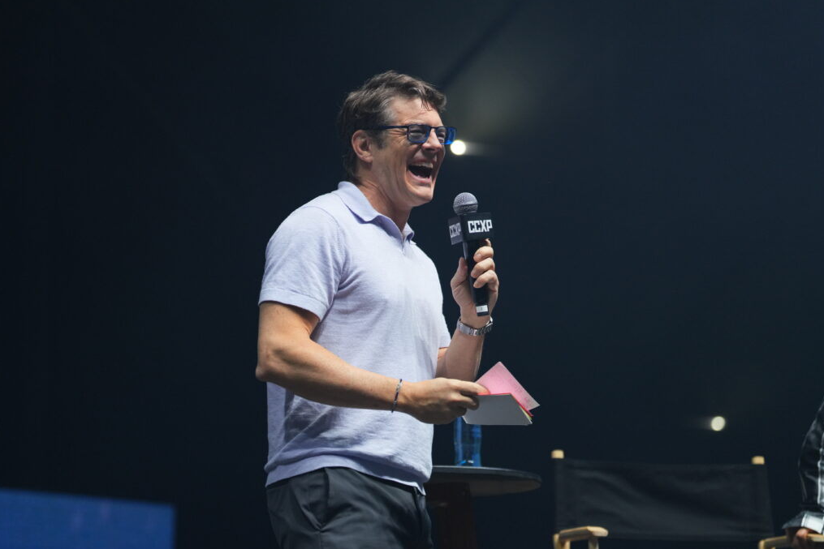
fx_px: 2655
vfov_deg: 11.8
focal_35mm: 116
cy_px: 273
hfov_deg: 17.6
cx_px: 412
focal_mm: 115
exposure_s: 1/500
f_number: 2.8
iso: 1000
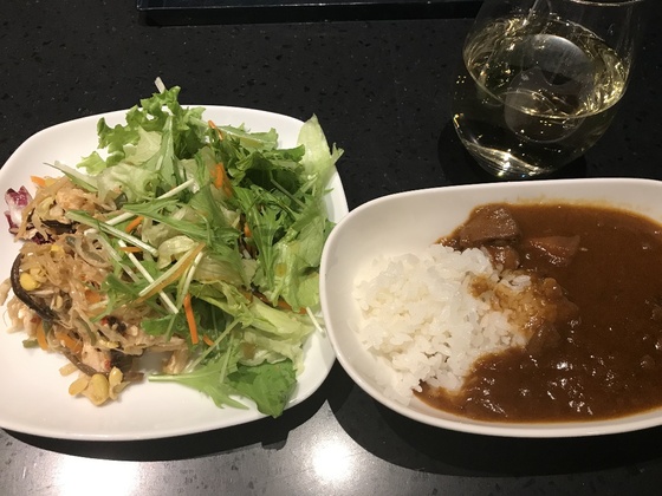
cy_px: 248
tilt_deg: -57.0
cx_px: 331
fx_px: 535
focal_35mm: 28
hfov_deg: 63.4
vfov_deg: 49.7
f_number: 1.8
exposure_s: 1/20
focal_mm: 3.99
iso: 40
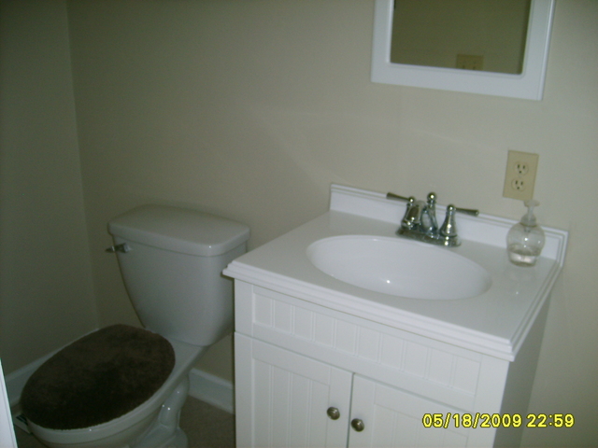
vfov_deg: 40.7
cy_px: 224
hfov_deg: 52.6
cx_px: 299
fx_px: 605
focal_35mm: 35
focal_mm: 5.8
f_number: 2.8
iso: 100
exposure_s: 1/30
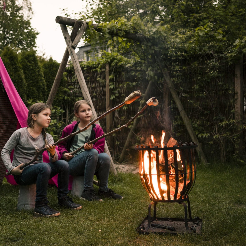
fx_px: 362
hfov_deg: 36.9
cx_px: 72
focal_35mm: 45
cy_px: 124
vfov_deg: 37.6
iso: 500
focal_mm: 35
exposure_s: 1/160
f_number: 2.8
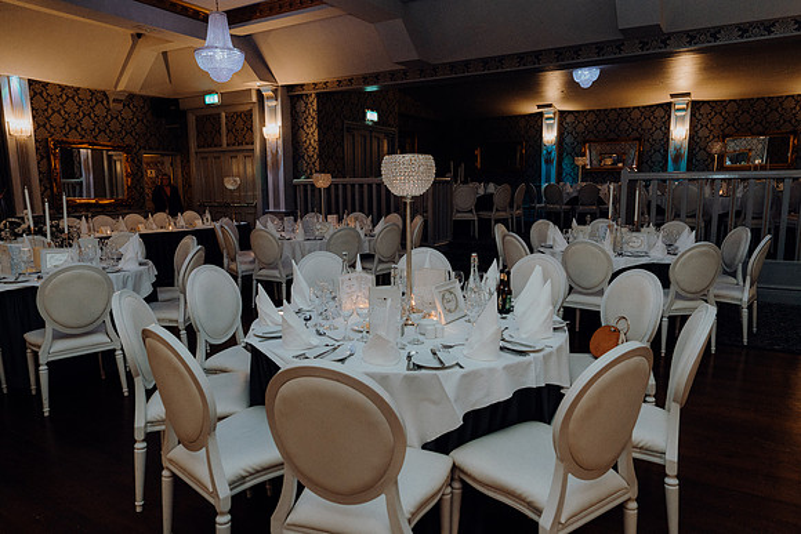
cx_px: 400
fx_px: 534
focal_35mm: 24
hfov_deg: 73.7
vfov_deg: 53.2
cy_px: 267
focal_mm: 24
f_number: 3.5
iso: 2500
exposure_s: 1/160
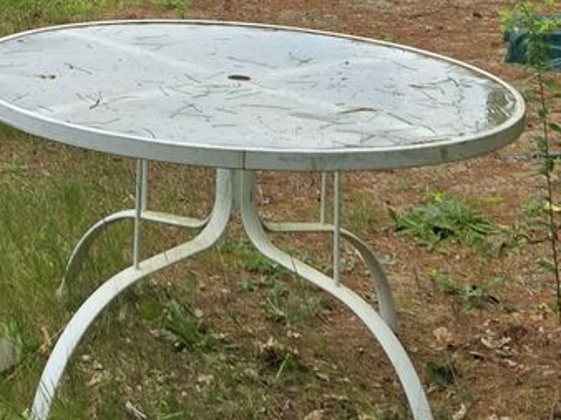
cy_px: -468
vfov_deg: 11.9
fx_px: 1765
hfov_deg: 17.8
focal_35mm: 109
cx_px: 63
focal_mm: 5.4
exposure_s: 1/1623
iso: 25
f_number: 1.8
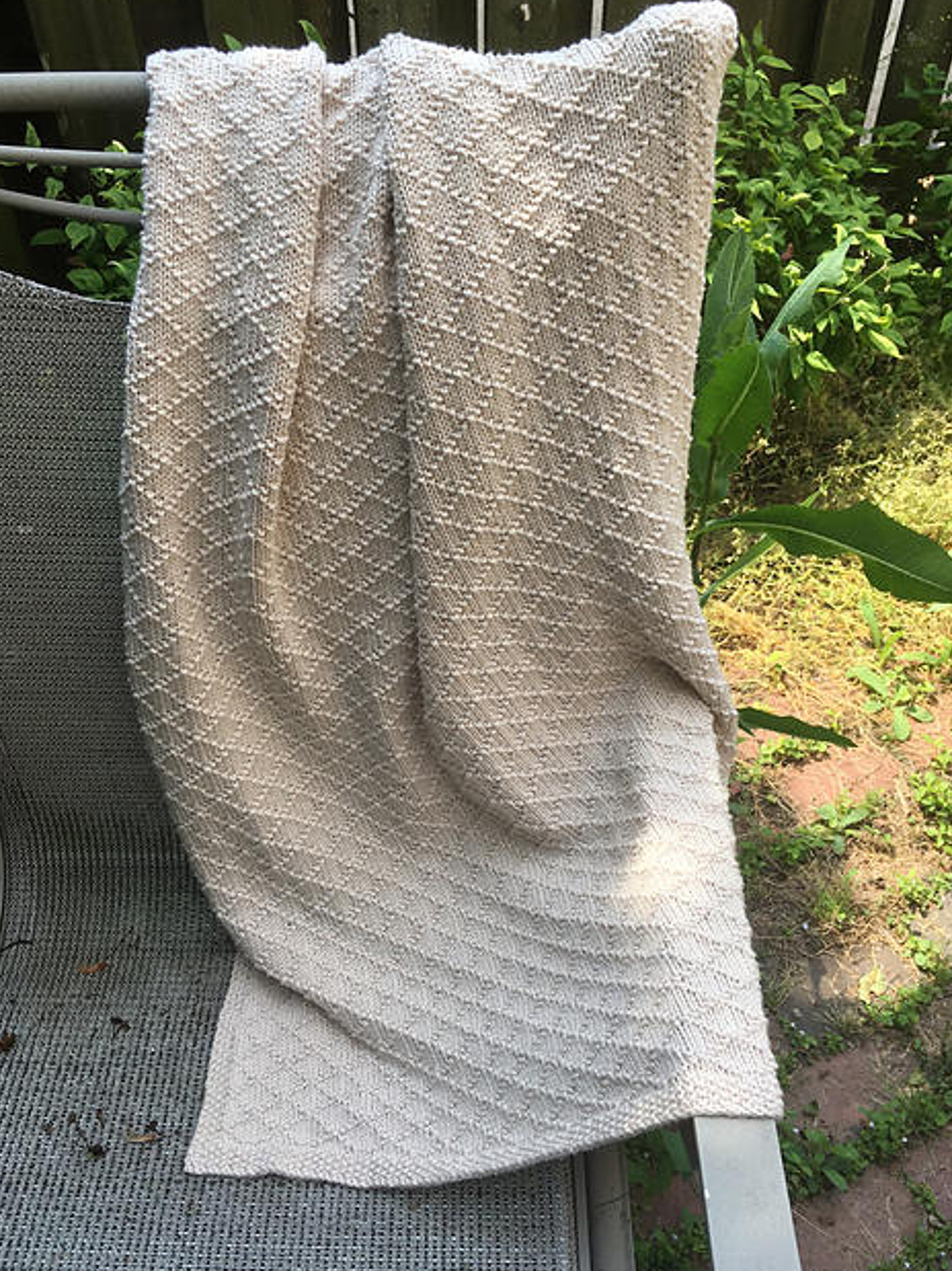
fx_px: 1100
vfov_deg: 60.0
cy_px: 628
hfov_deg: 46.8
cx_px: 464
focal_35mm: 30
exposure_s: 1/601
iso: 25
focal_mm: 4.15
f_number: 2.2
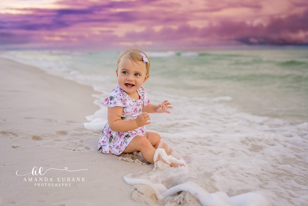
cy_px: 103
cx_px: 154
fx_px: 299
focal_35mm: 35
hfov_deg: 54.4
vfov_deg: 37.9
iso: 800
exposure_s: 1/2000
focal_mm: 35
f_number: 2.2
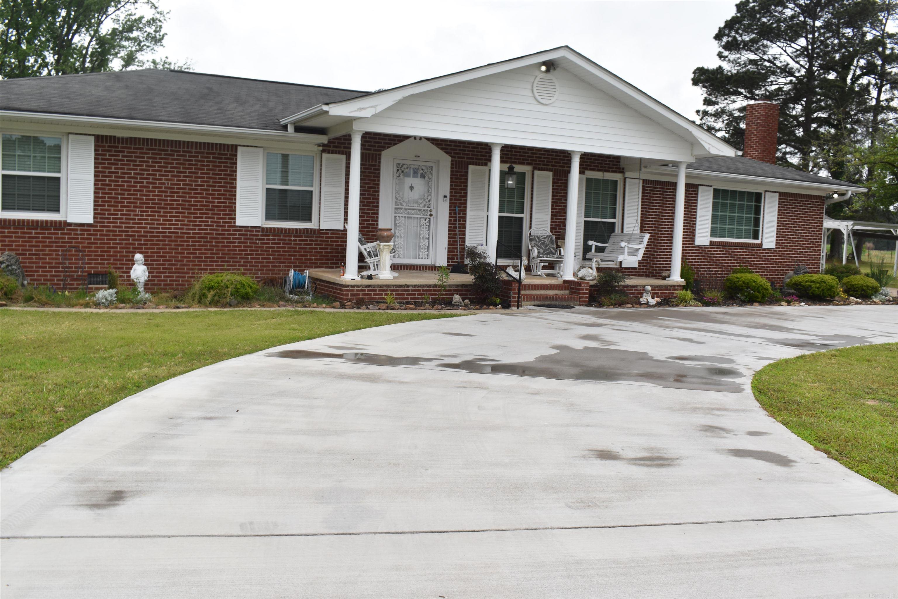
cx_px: 449
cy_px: 300
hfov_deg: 57.2
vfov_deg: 40.0
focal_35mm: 33
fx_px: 823
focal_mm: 22
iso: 200
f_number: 10
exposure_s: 1/400
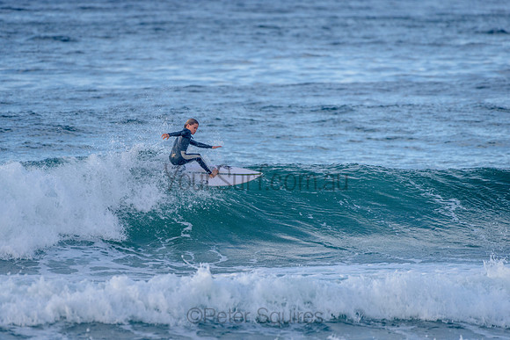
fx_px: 8685
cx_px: 197
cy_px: 171
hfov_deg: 3.4
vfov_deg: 2.2
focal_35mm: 613
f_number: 5.6
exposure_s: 1/1250
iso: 320
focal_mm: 500
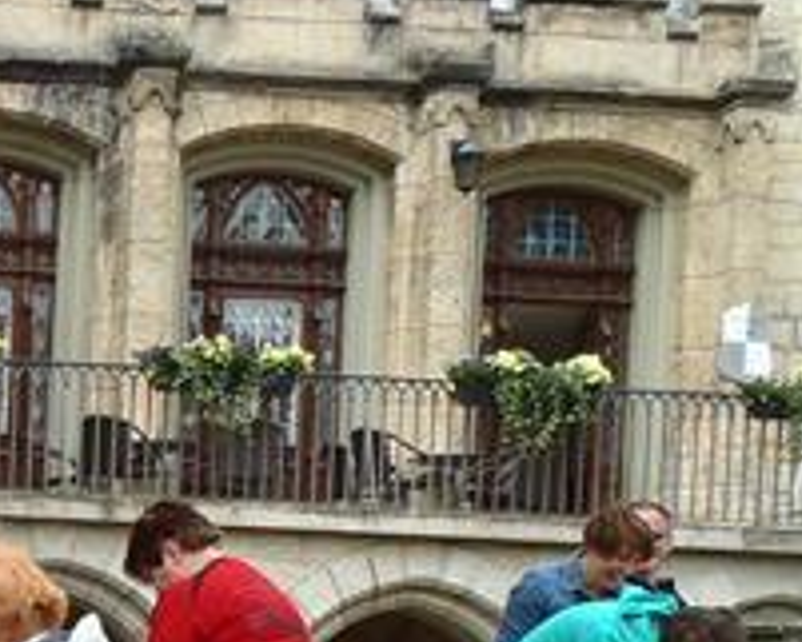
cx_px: -371
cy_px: 845
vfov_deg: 16.6
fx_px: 2066
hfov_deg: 19.4
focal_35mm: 87
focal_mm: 5
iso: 80
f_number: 3.9
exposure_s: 1/200
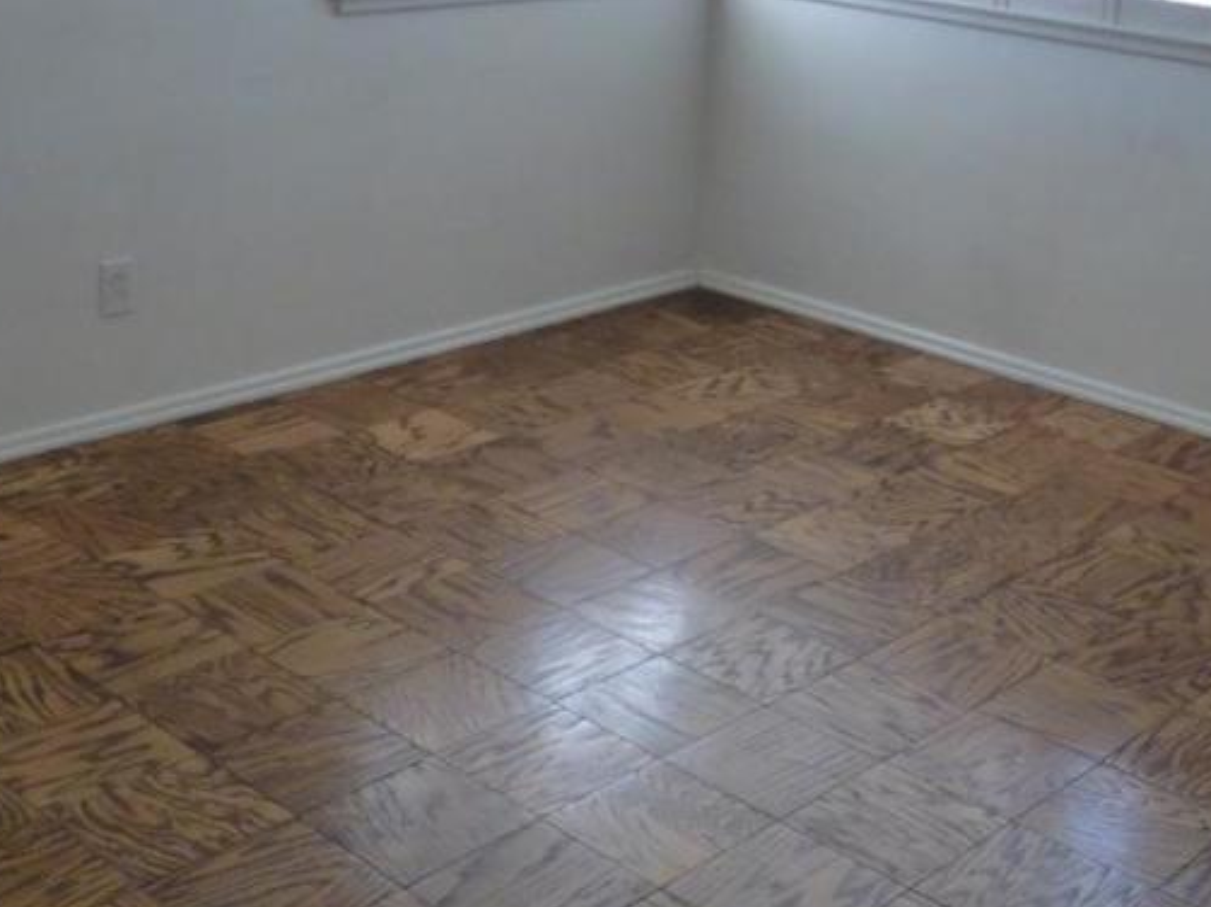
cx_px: 813
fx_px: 1783
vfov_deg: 28.2
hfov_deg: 37.1
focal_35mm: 51
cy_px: 250
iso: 320
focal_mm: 3.58
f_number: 2.8
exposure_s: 1/60
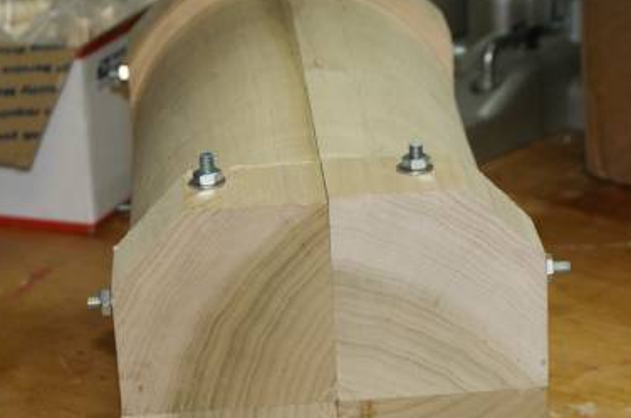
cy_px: 322
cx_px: 403
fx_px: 2305
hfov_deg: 15.6
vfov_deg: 10.3
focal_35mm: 132
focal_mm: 55
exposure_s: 1/80
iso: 400
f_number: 5.6
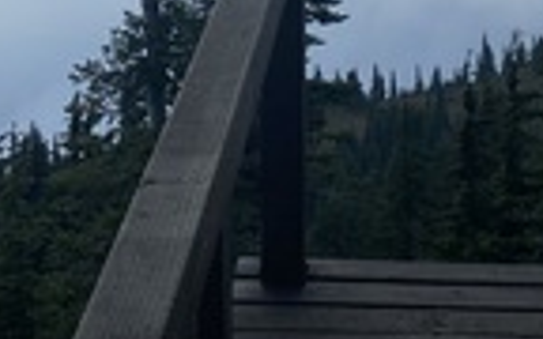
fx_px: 1583
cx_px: 328
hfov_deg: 19.4
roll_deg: +1.2
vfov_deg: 10.9
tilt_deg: -3.5
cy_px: -396
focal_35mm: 107
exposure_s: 1/1504
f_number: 1.8
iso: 32
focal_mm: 4.25
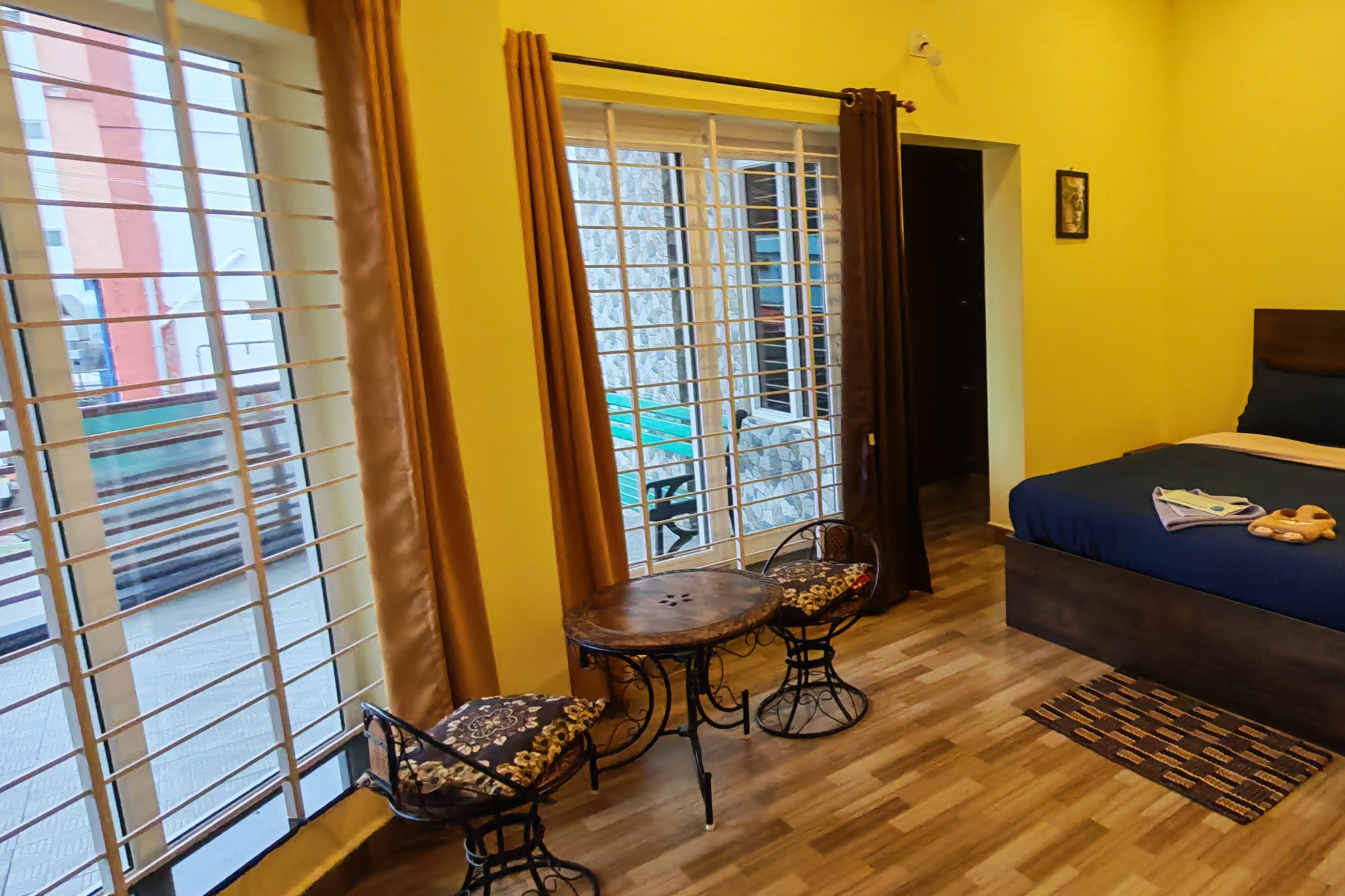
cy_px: 422
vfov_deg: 53.1
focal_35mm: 24
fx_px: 897
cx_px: 967
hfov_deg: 70.0
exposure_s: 1/33
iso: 250
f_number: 2.2
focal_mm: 1.96
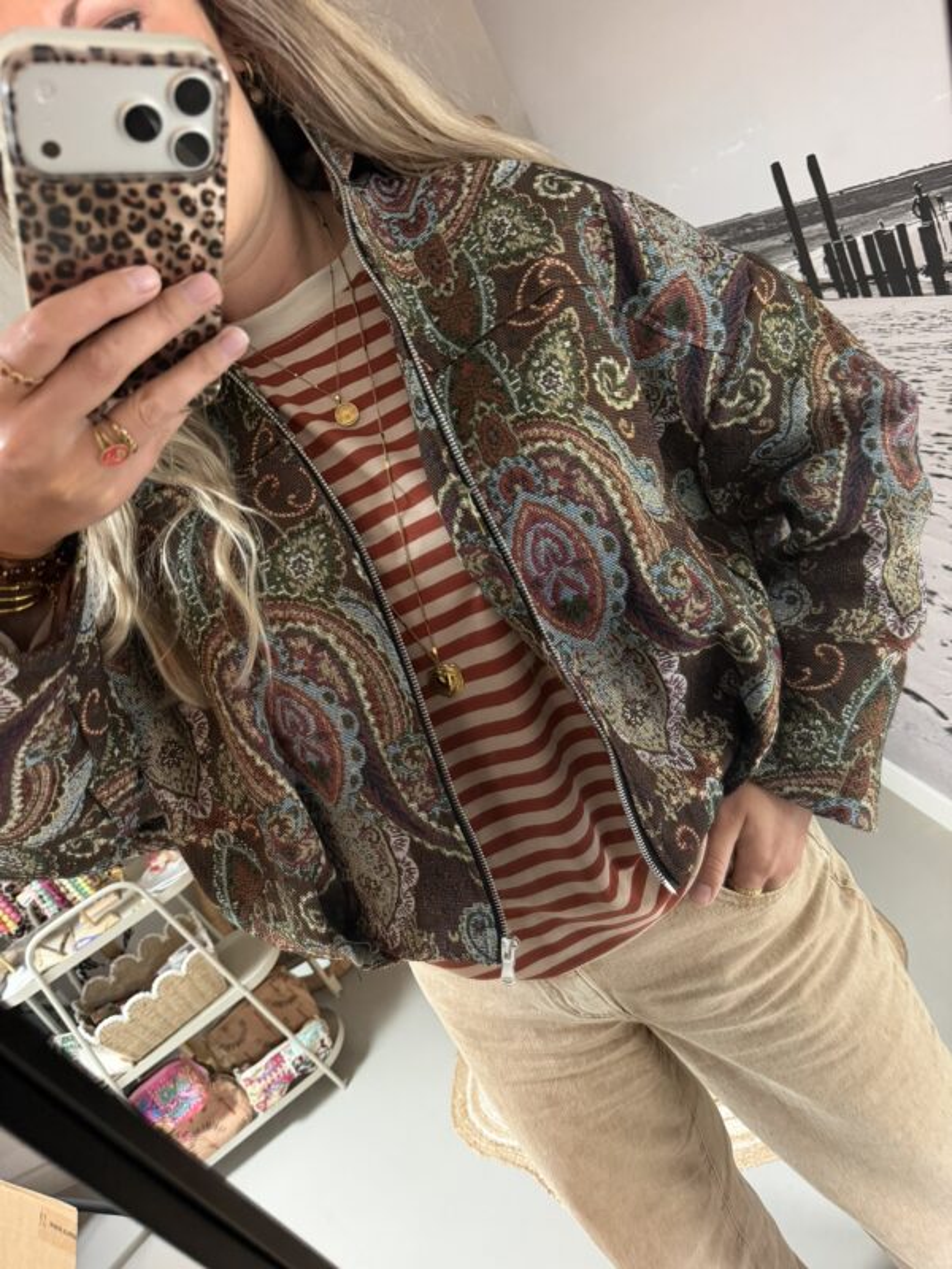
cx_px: 476
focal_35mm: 24
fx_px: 880
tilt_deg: -43.4
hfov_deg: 56.8
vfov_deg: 71.6
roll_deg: +26.6
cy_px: 634
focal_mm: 6.76
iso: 640
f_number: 1.78
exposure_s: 1/60
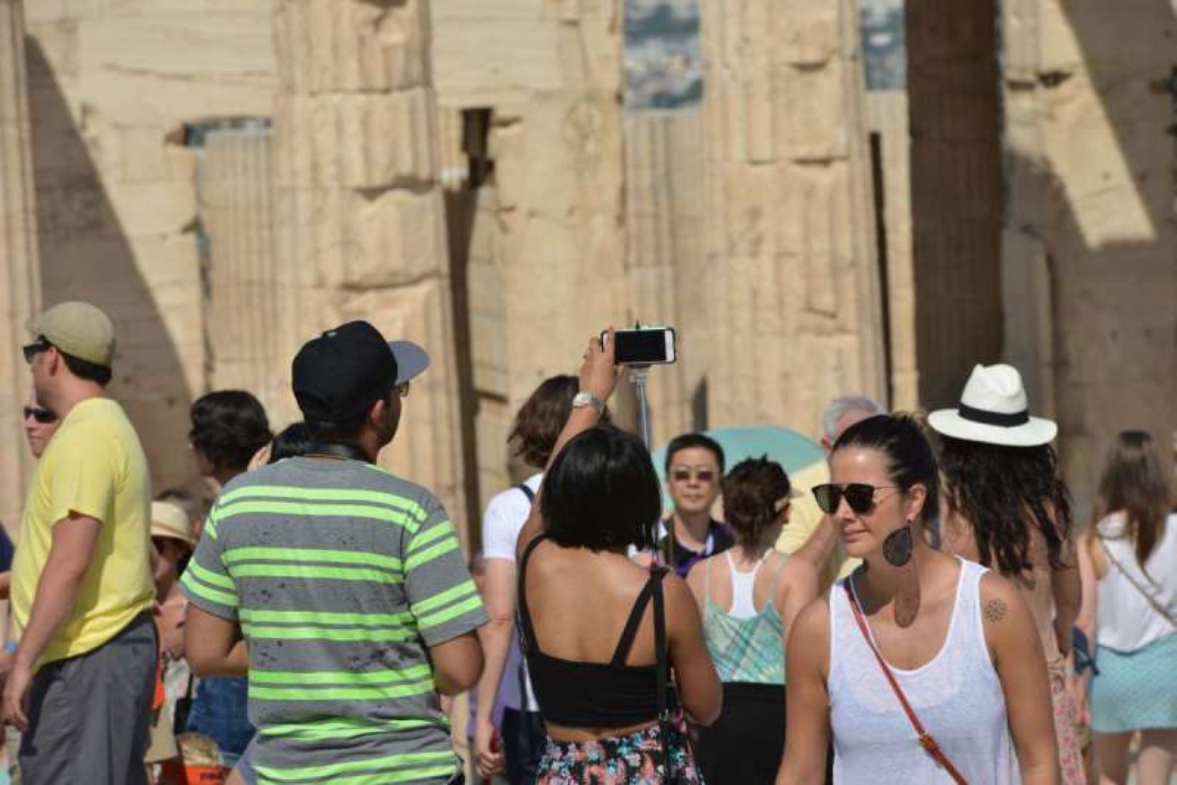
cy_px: 392
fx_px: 6541
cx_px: 588
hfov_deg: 10.3
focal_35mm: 200
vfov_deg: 6.9
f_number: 13
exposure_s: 1/320
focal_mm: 200
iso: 110
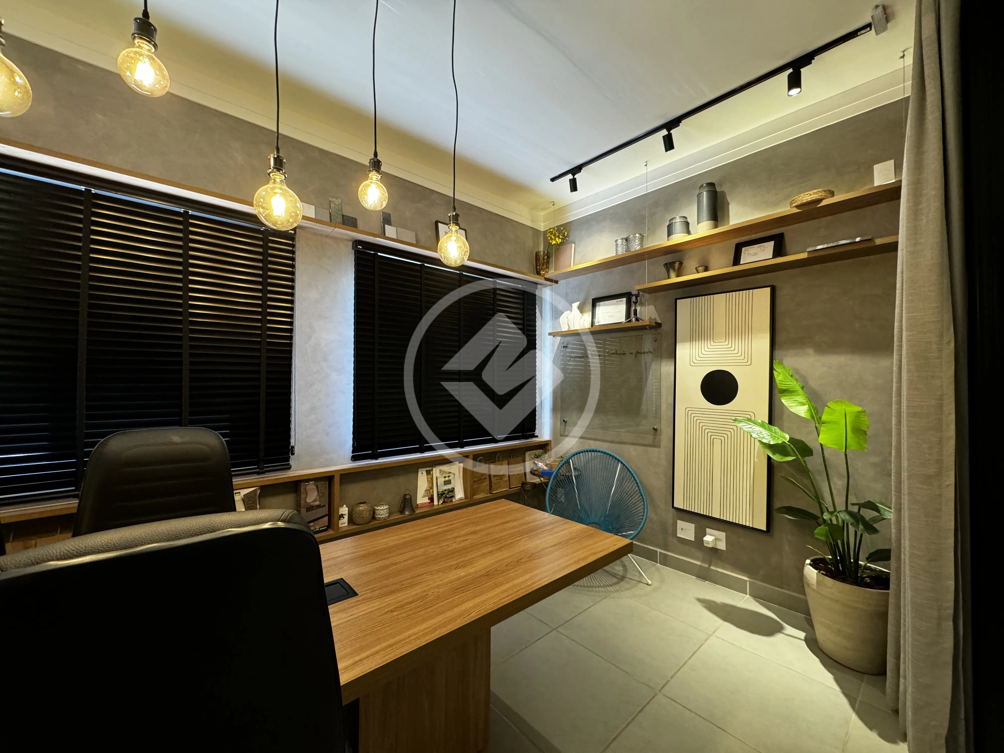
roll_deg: -0.1
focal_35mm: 14
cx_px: 502
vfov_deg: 85.7
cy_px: 376
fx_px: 406
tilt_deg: +0.7
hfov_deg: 102.1
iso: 400
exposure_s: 1/60
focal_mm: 2.22
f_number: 2.2
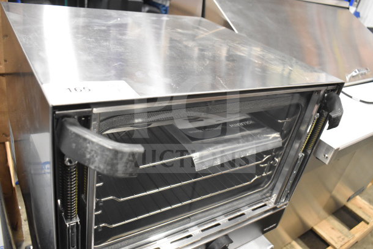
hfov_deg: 61.9
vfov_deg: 43.6
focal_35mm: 30
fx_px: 311
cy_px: 124
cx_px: 186
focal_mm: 20
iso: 2800
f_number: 3.5
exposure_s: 1/30
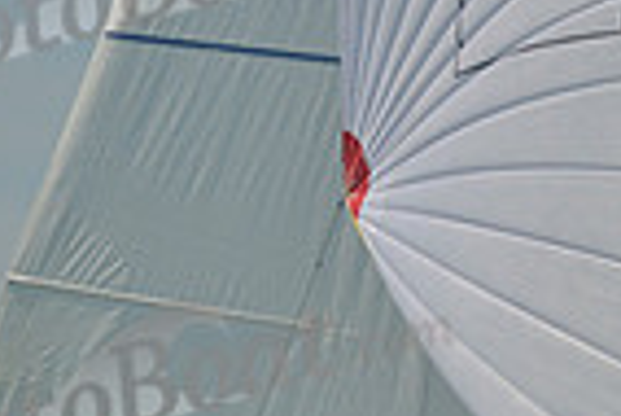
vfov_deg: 1.7
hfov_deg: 2.5
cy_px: 558
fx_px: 14073
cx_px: 682
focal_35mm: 815
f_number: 10
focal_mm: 200
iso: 280
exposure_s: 1/1250
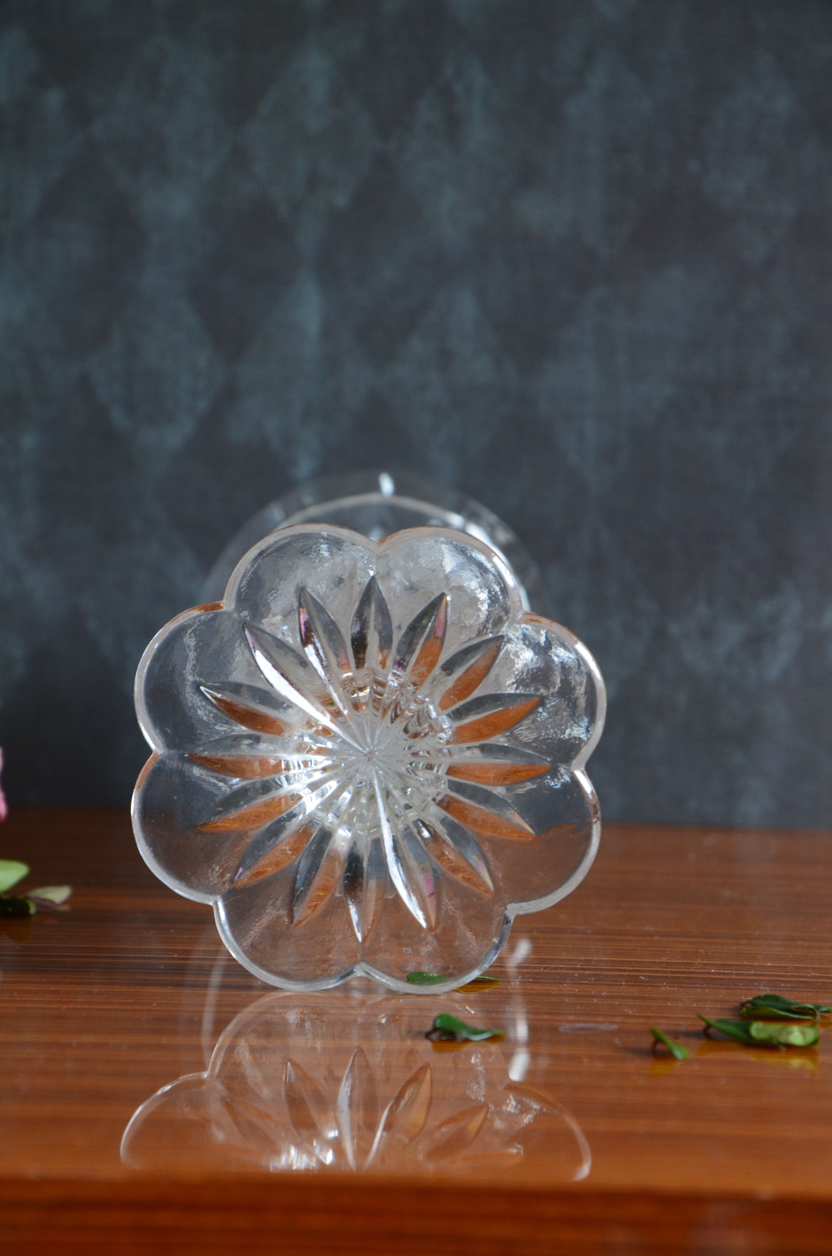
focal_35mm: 158
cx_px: 416
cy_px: 628
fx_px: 5484
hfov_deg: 8.7
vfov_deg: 13.1
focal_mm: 105
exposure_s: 1/25
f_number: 9
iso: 800
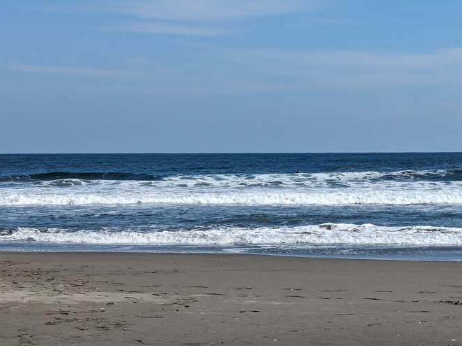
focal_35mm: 93
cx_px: 374
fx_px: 1242
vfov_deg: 15.9
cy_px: 176
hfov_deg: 20.8
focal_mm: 5.43
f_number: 1.89
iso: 41
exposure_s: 1/3472
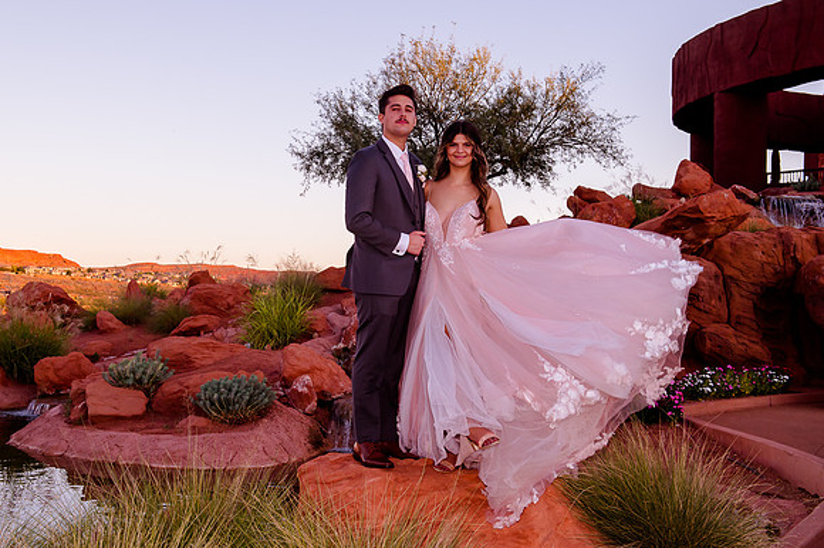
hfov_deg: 38.6
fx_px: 1175
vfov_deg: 26.2
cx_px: 361
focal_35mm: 51
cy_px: 233
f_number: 8
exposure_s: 1/160
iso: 640
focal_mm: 42
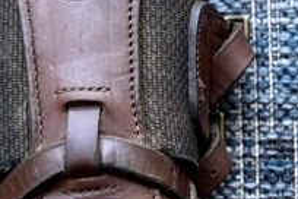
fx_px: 910
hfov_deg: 18.1
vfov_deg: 12.3
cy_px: 210
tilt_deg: -87.1
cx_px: 295
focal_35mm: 110
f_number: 1.78
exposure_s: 1/121
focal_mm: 6.76
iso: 64
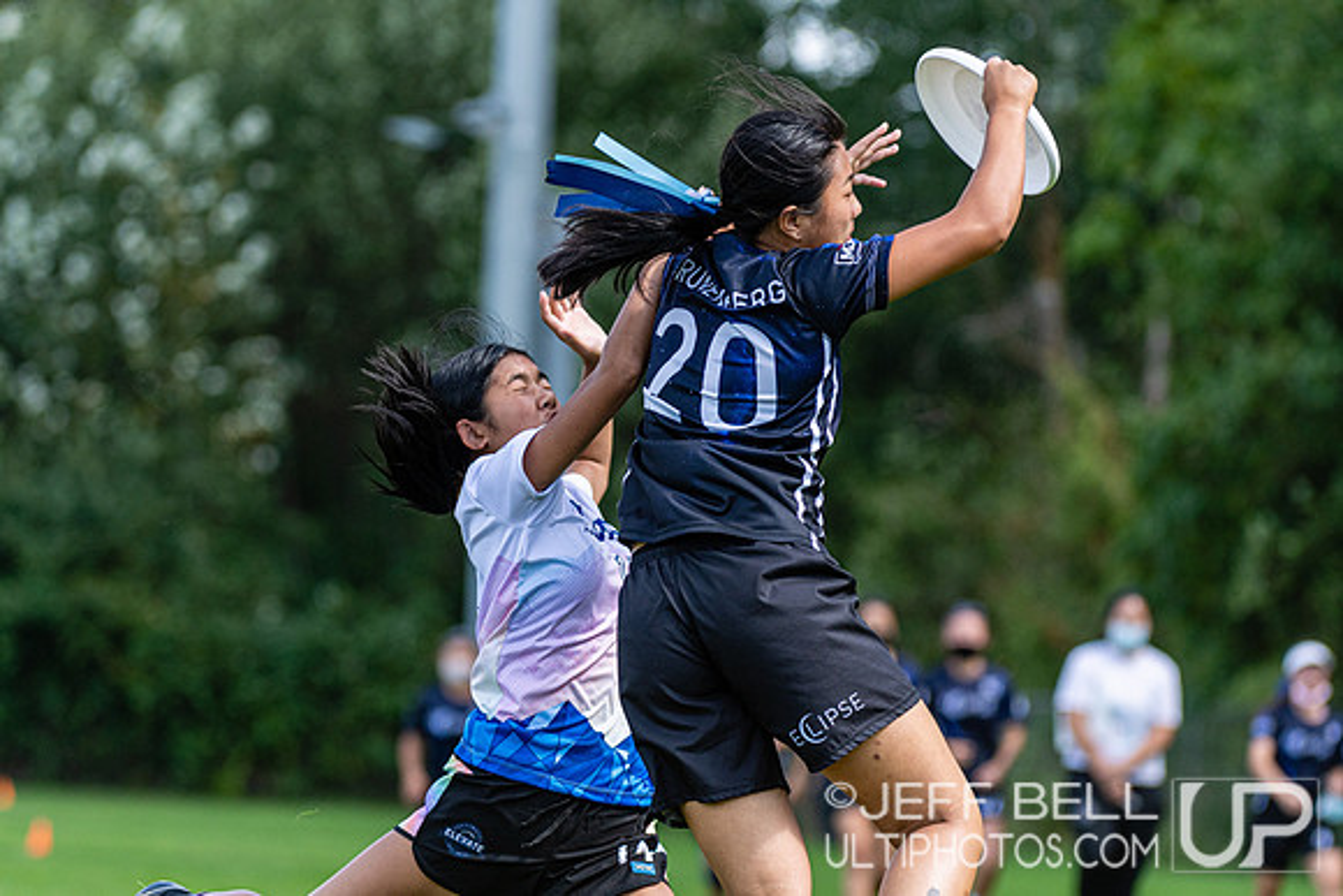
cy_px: 406
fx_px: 12241
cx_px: 609
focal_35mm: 328
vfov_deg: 4.2
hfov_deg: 6.3
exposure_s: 1/1250
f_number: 4
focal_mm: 200
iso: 160
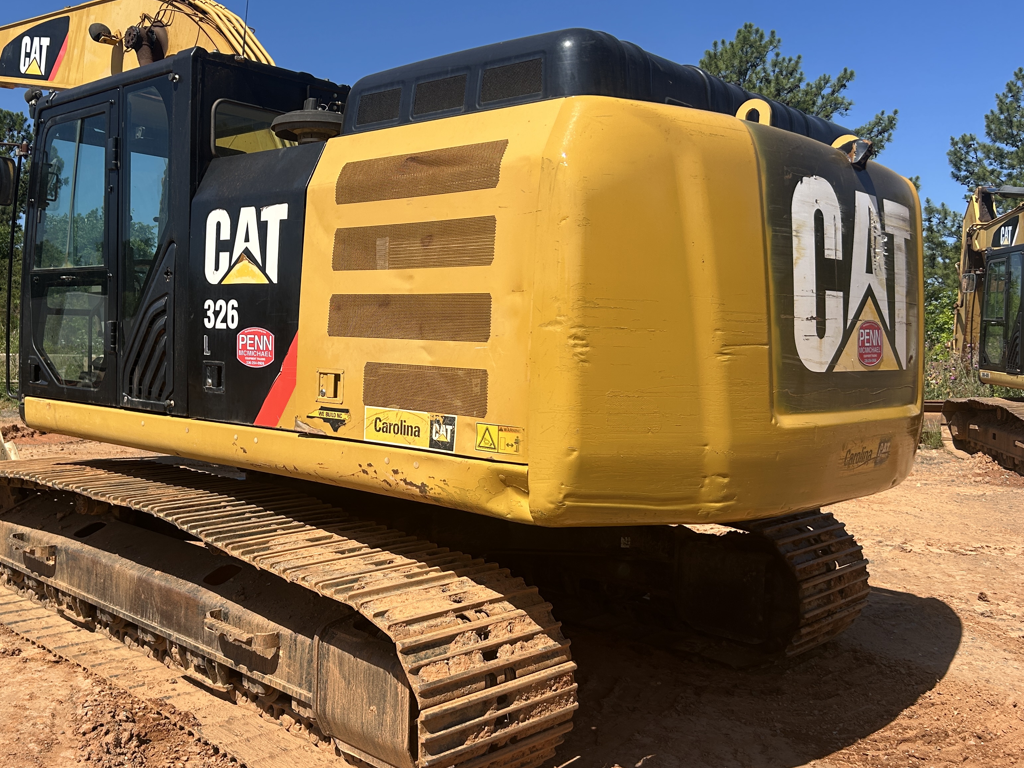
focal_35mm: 34
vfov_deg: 41.8
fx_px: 1006
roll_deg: -1.7
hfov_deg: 53.2
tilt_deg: -0.6
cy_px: 385
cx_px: 367
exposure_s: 1/3831
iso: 50
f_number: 1.5
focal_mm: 5.7
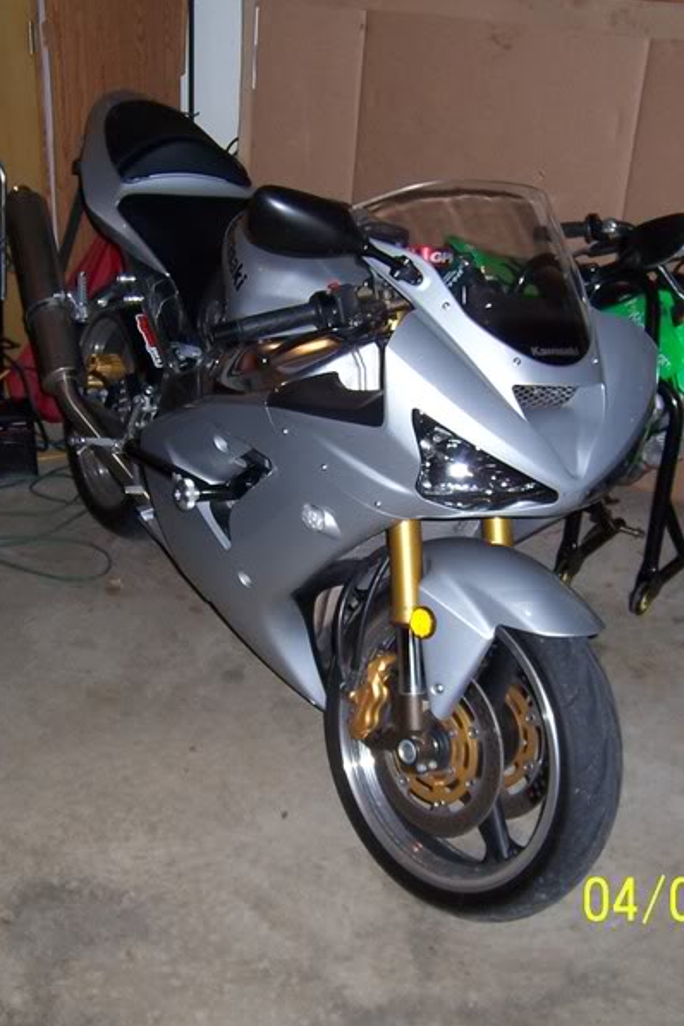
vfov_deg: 42.7
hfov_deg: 29.1
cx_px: 258
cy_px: 512
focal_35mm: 46
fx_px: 1311
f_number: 2.8
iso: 80
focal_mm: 5.5
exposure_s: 1/60
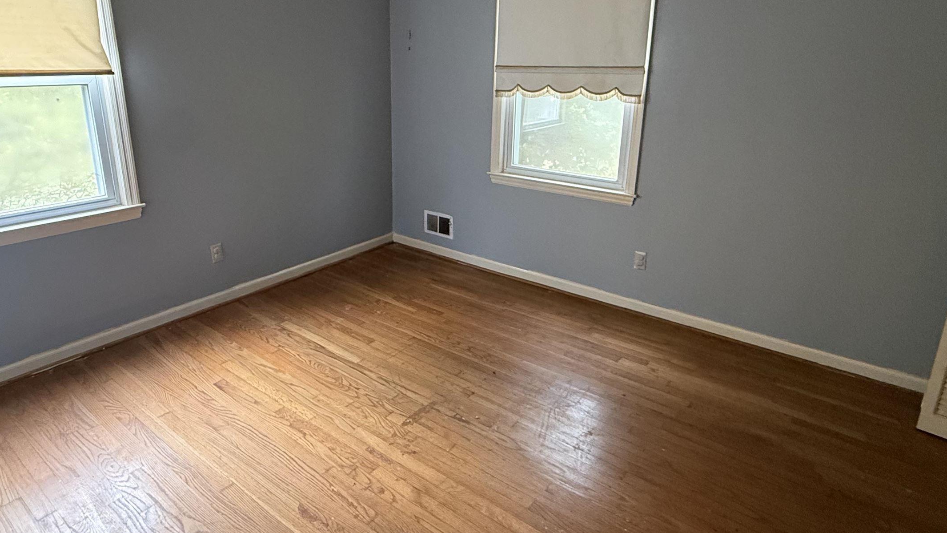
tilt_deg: -15.8
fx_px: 552
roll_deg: -0.5
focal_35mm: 22
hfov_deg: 81.2
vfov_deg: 51.1
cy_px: 212
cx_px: 453
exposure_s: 1/60
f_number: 2.2
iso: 500
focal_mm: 2.22
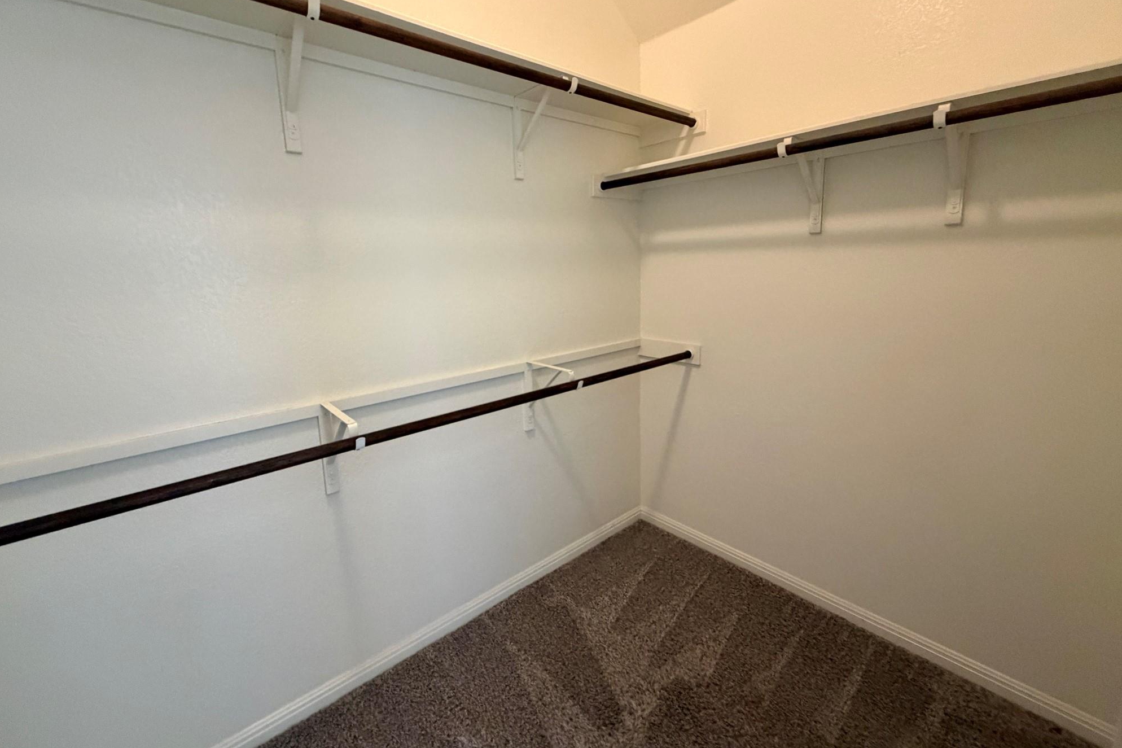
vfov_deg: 77.1
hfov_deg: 100.4
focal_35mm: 15
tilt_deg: -9.2
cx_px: 554
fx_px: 467
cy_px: 336
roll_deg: +2.4
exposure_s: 1/60
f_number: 2.2
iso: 500
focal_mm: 2.22
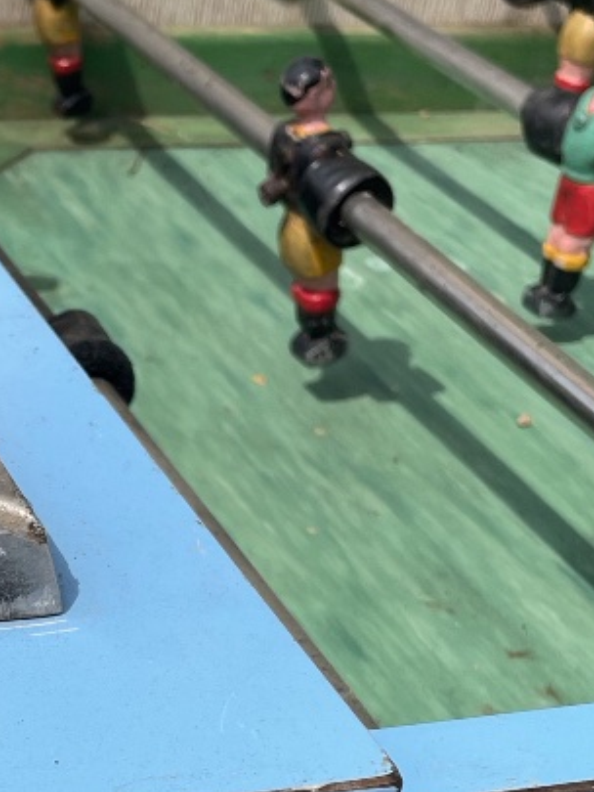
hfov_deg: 18.4
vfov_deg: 24.7
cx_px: -66
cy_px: 698
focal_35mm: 77
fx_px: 1761
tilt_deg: -35.4
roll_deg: -5.6
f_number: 1.6
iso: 32
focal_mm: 4.2
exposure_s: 1/3731
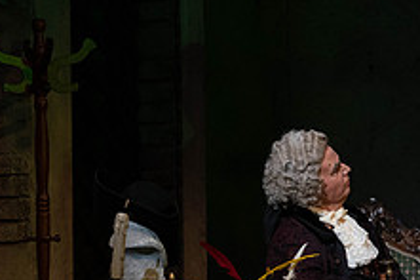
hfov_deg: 3.9
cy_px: 216
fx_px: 6120
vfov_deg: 2.6
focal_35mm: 525
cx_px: 416
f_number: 9
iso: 3200
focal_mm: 200
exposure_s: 1/250
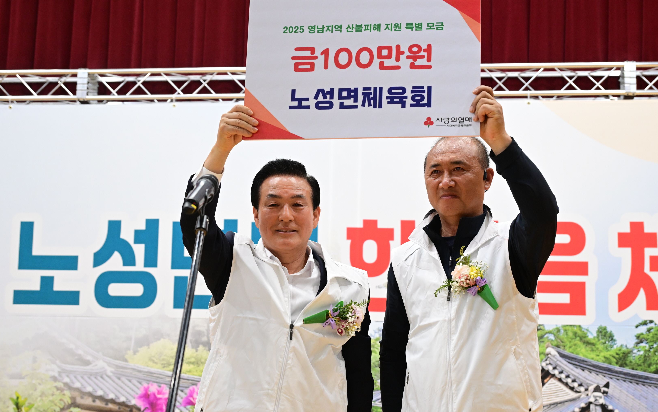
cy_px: 228
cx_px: 338
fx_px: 1040
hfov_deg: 35.1
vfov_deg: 22.4
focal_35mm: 58
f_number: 4
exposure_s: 1/125
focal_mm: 46
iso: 2000
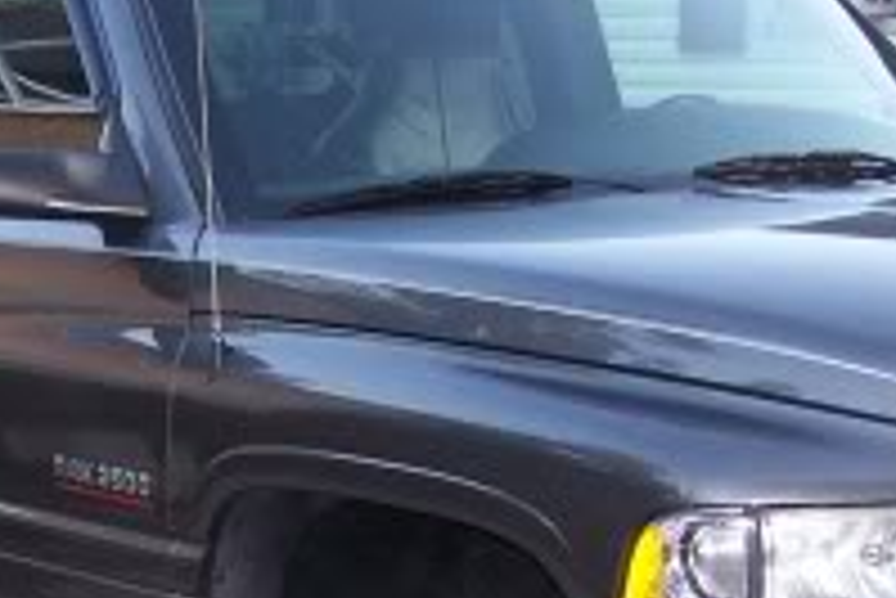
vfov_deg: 10.7
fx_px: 3163
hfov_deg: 16.1
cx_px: 284
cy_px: 670
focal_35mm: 127
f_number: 2.8
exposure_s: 1/90
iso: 140
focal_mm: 6.3
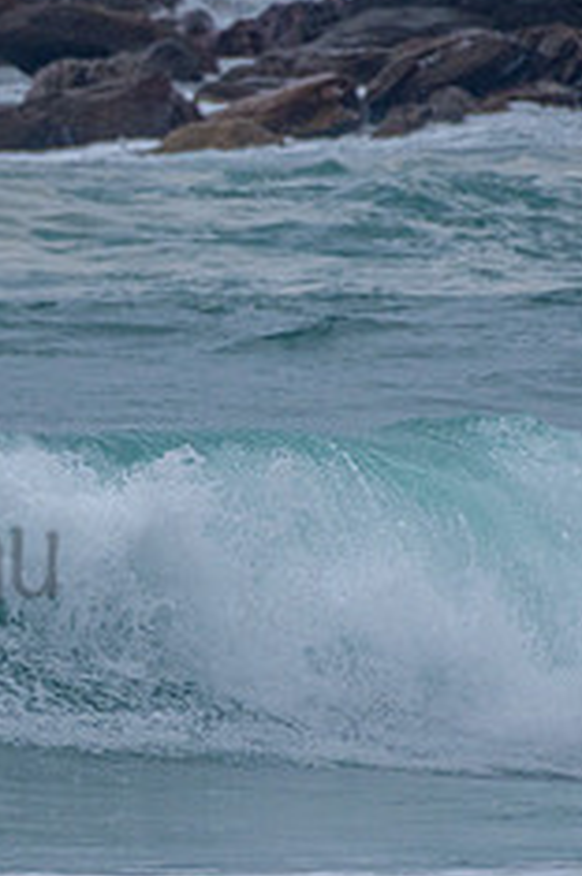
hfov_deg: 0.9
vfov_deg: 1.4
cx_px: -336
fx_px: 36845
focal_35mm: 1515
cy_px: 513
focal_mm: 500
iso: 450
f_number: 5.6
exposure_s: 1/2000
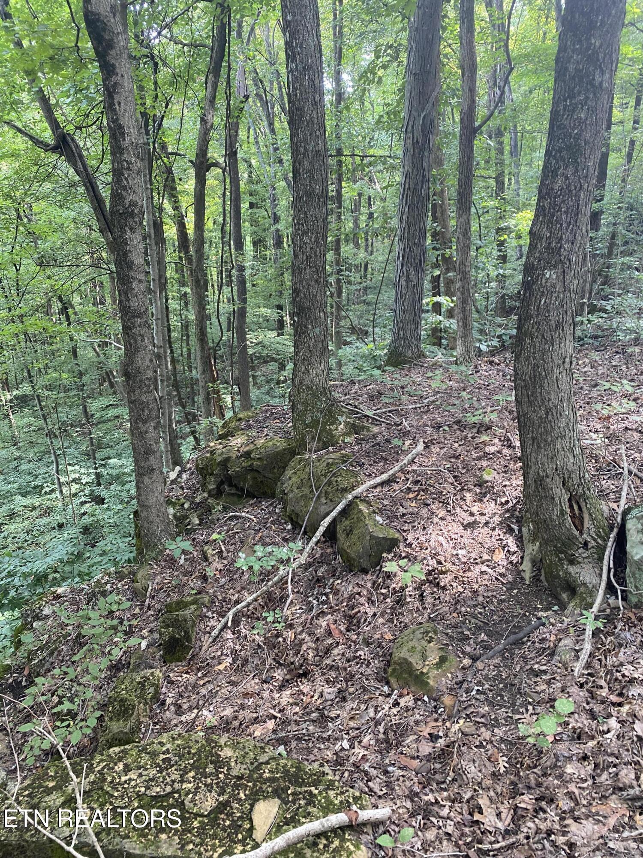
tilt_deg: -14.9
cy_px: 429
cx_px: 322
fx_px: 644
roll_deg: +0.1
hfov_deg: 53.1
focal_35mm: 26
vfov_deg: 67.3
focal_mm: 4.25
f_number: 1.8
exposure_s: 1/66
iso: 125
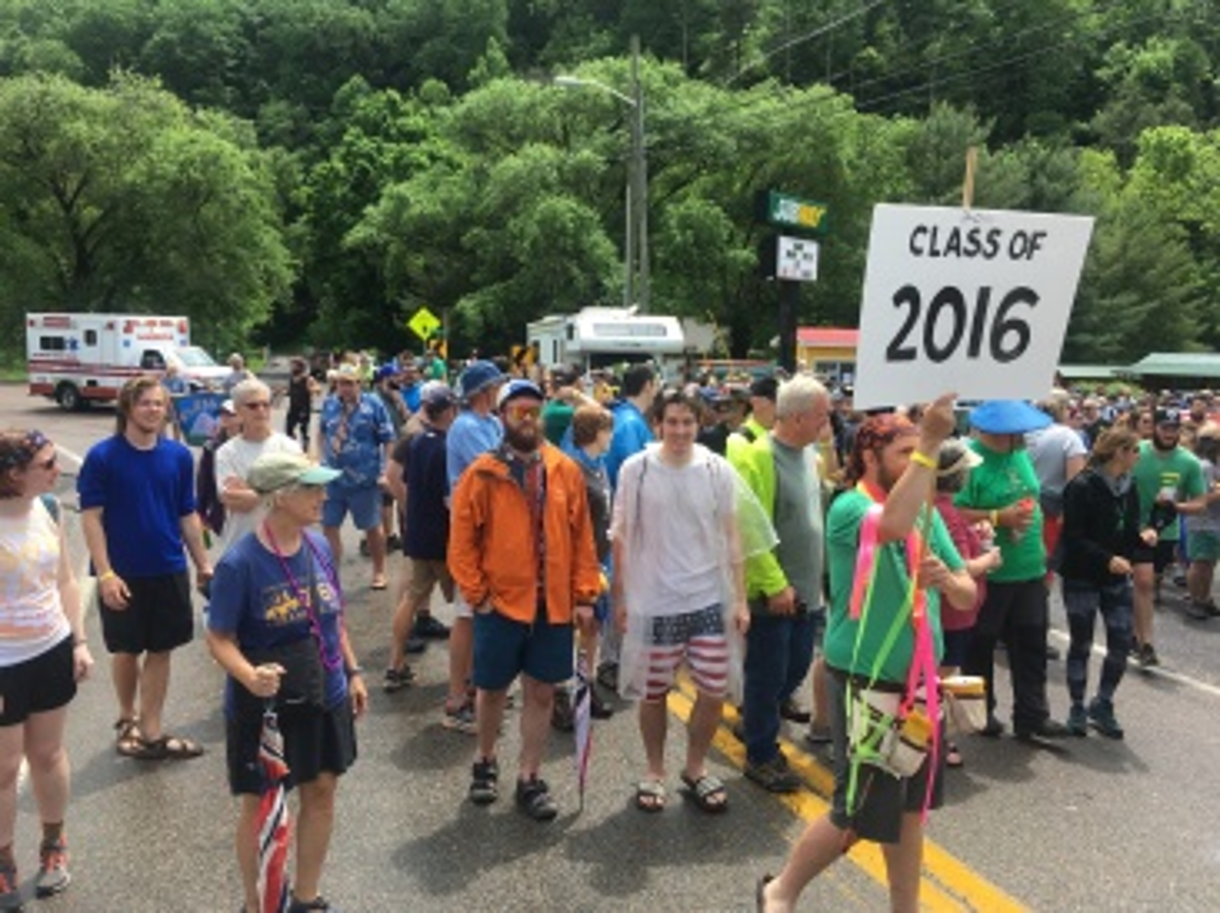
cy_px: 456
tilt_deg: -5.4
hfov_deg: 61.7
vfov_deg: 48.2
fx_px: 1021
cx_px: 610
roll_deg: -1.7
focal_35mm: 29
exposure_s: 1/777
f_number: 2.2
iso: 25
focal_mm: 4.15
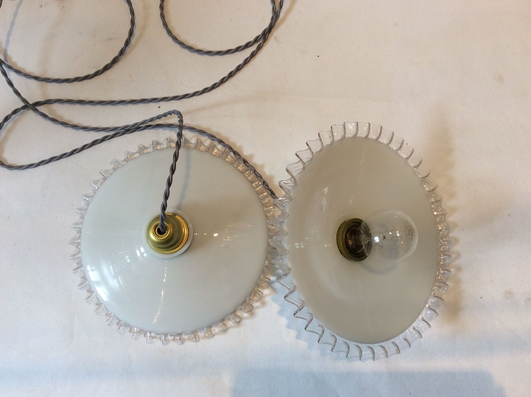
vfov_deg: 44.1
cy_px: 198
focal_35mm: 32
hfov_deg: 56.9
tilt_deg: -79.8
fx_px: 490
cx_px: 266
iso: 50
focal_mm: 3.3
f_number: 2.4
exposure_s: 1/25
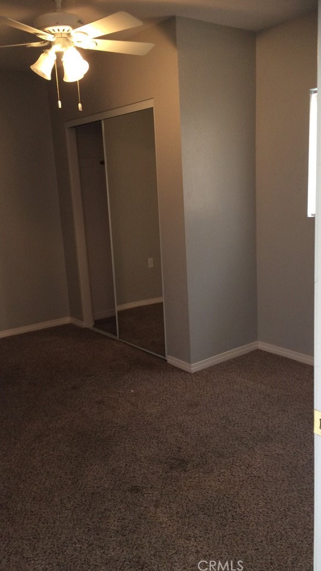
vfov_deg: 61.0
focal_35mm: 32
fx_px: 484
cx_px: 158
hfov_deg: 36.7
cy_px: 285
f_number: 2.2
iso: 160
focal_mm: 4.15
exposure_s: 1/30
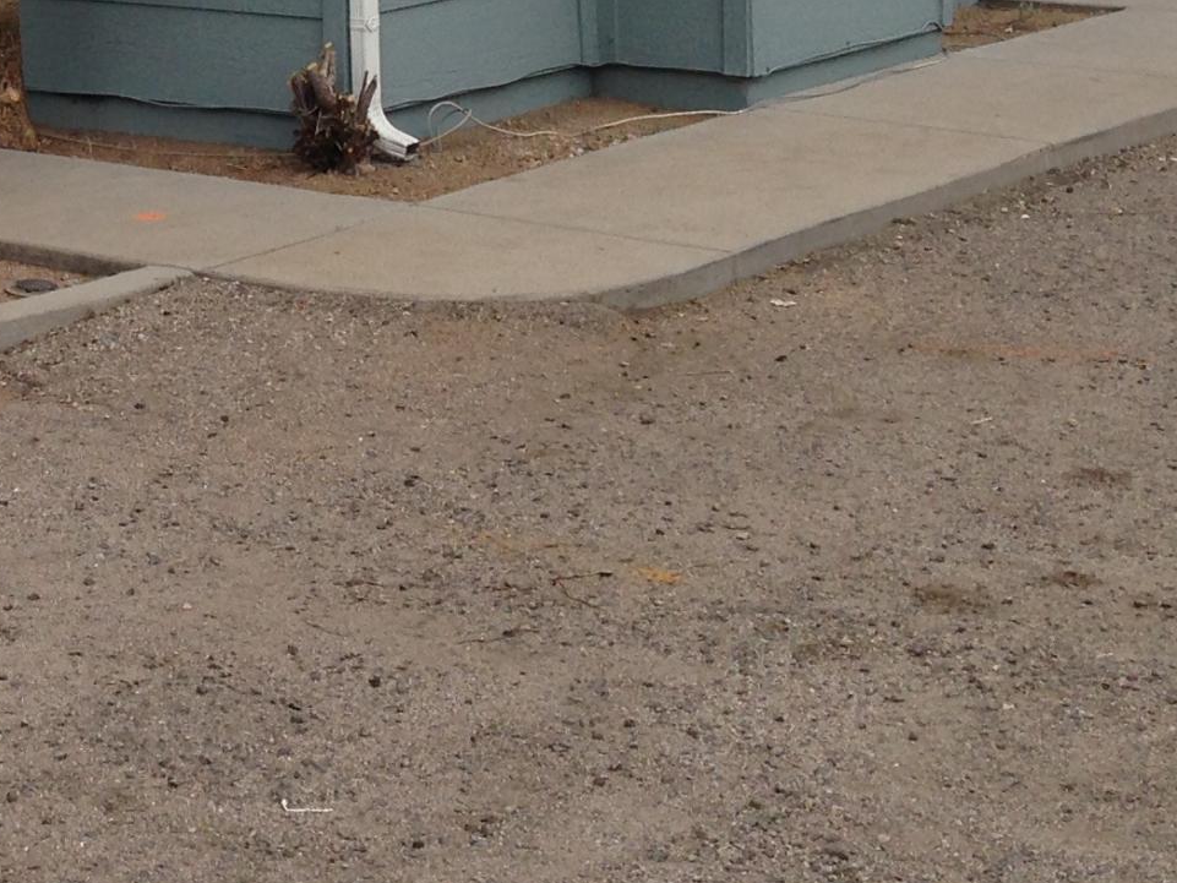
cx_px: -102
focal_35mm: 103
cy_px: -348
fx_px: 3503
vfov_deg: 13.7
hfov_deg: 18.4
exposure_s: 1/1205
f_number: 2.4
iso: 50
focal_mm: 4.12
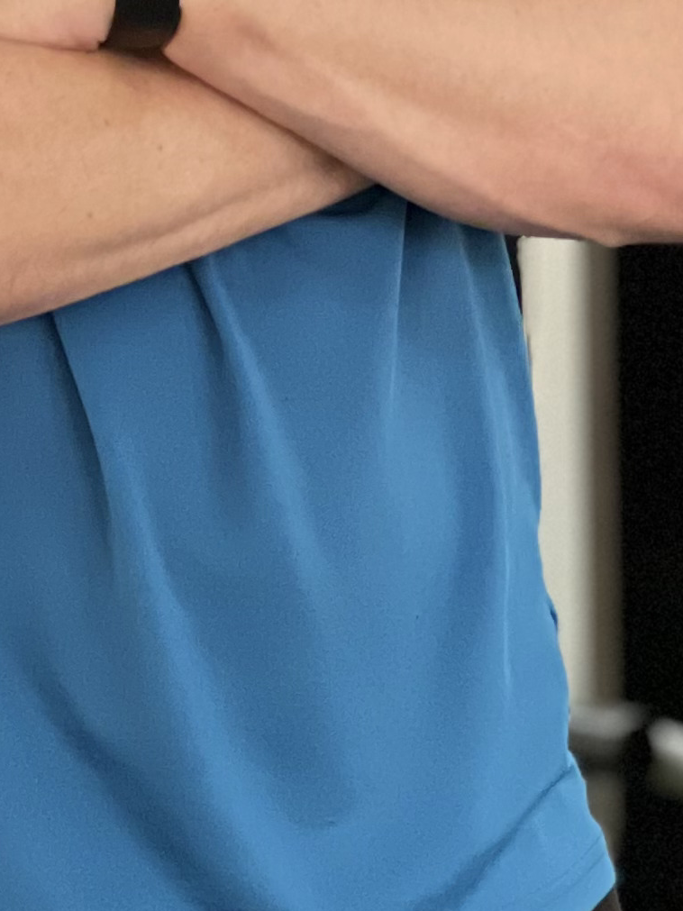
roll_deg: +1.1
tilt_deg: +2.0
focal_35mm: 307
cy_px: -433
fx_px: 8078
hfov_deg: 4.8
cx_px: 33
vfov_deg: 6.4
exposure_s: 1/31
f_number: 2.8
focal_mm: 9
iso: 400
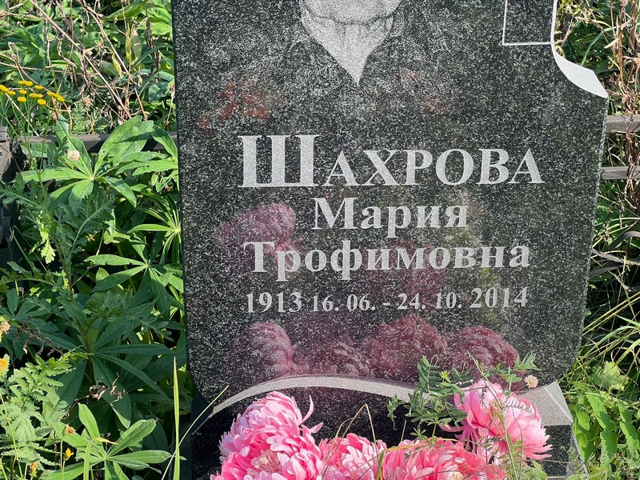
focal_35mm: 77
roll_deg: -3.3
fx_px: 1424
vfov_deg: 19.1
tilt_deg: -28.2
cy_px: 240
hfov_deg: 25.3
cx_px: 320
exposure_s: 1/172
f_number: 2.8
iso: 32
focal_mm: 9
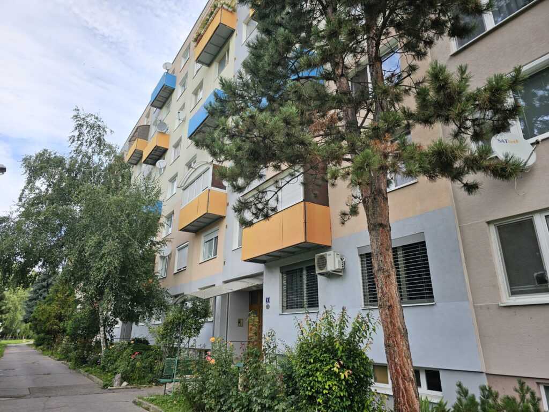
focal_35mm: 23
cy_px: 206
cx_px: 274
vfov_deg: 58.9
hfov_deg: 73.9
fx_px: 365
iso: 10
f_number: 1.7
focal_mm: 6.3
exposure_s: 1/180
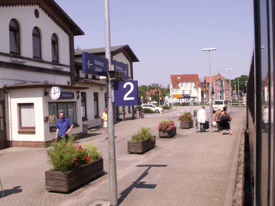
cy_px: 103
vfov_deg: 40.7
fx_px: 278
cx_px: 138
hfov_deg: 52.6
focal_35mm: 35
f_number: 7.1
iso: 50
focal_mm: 5.86
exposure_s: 1/250
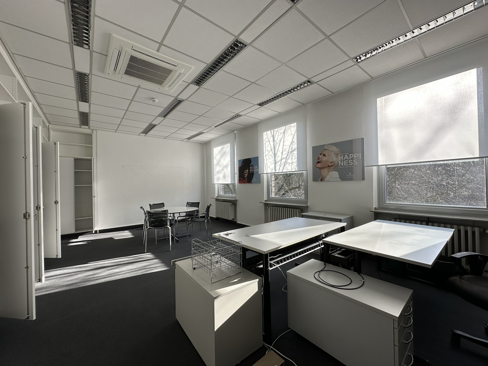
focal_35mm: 14
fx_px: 197
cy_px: 183
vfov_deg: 85.7
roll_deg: +1.4
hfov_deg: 102.1
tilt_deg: +0.4
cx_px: 244
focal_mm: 2.22
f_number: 2.2
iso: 40
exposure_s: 1/208
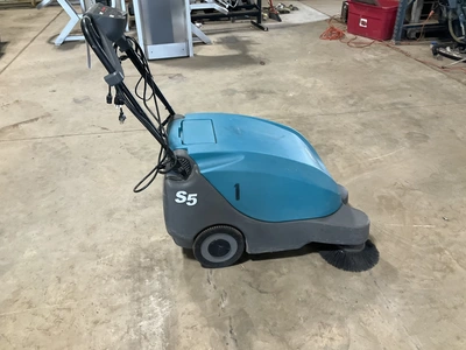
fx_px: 390
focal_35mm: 29
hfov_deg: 61.7
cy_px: 175
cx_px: 233
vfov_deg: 48.2
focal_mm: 3
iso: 125
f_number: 1.8
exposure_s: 1/60
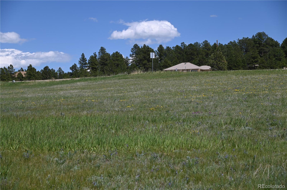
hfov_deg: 26.0
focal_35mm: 78
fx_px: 621
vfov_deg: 17.5
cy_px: 95
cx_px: 144
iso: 100
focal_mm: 78
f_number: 7.1
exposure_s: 1/640
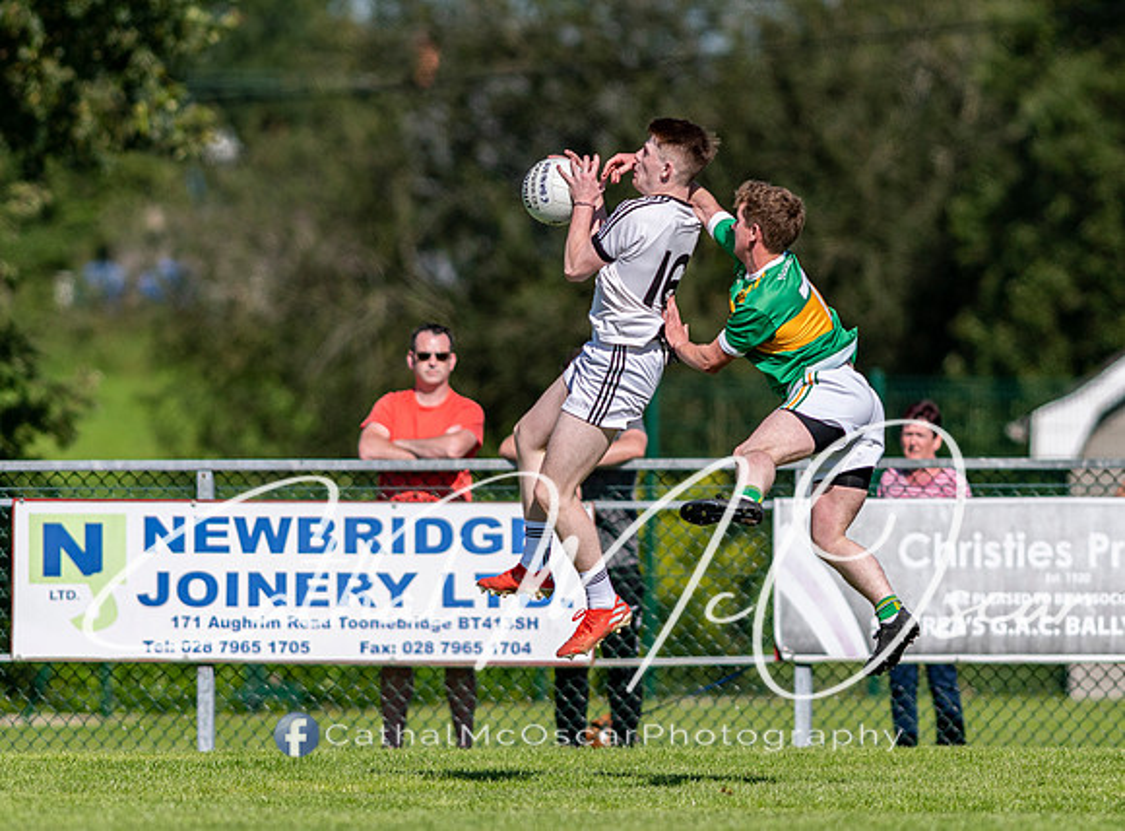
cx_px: 621
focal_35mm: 654
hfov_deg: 3.0
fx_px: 21129
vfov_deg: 2.3
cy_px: 390
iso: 100
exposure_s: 1/2500
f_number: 2.8
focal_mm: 300
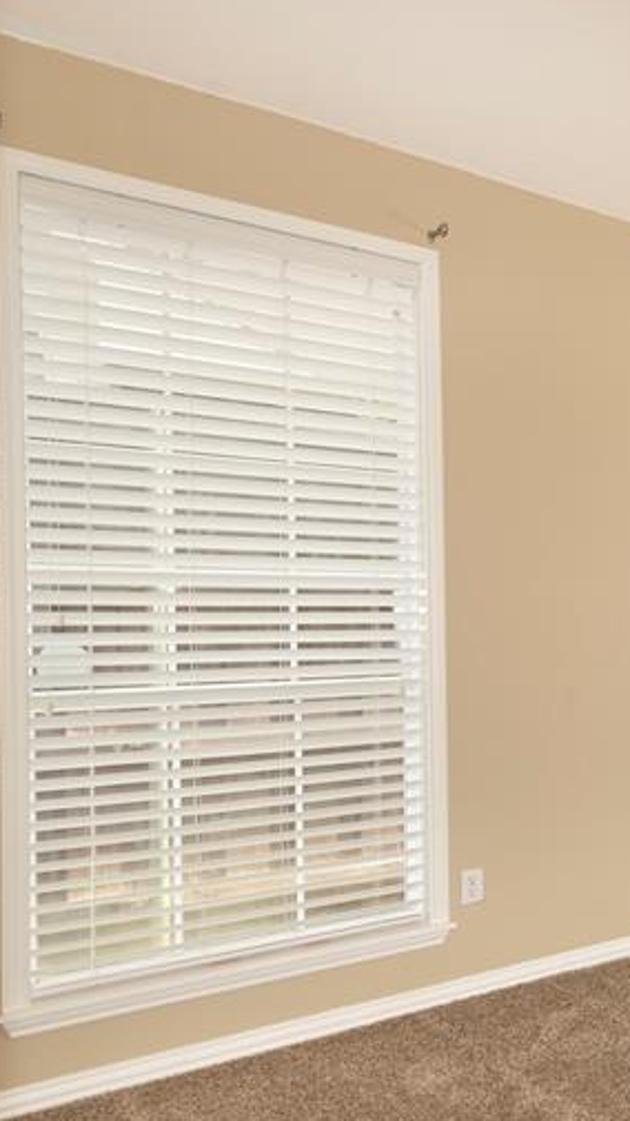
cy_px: 627
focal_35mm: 34
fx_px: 1010
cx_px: 1089
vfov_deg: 57.9
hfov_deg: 22.7
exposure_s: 1/2.5
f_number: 7.1
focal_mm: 16
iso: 100
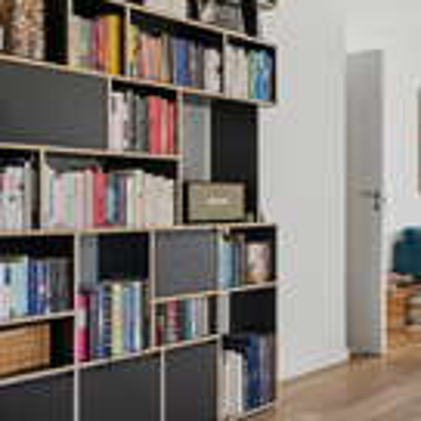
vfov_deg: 34.0
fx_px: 688
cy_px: 186
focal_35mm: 50
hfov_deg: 29.4
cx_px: 501
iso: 200
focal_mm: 19
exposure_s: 1/20
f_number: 6.3
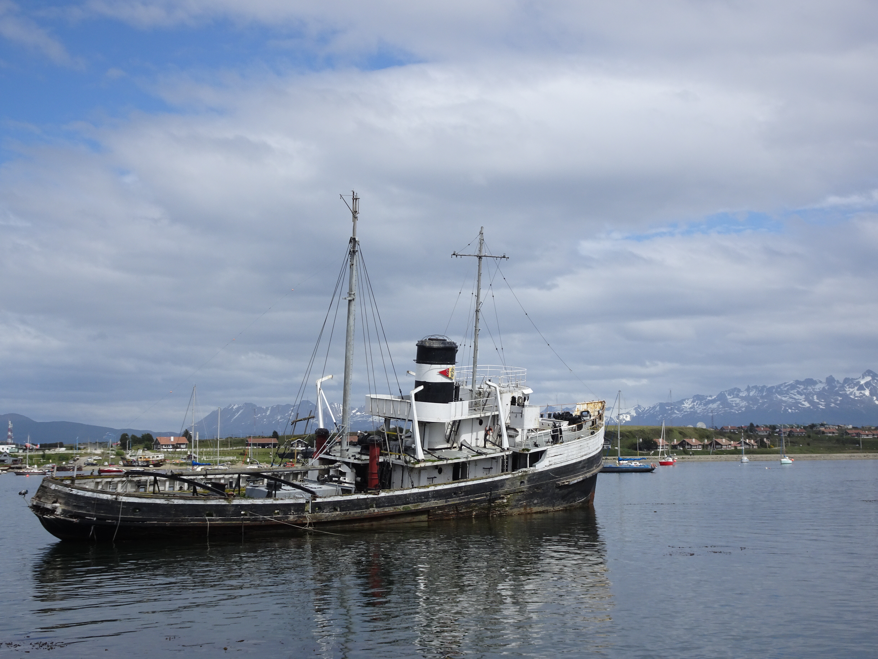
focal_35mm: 50
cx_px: 439
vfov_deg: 29.1
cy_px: 330
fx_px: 1268
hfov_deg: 38.2
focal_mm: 8.51
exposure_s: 1/1250
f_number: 4.5
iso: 80
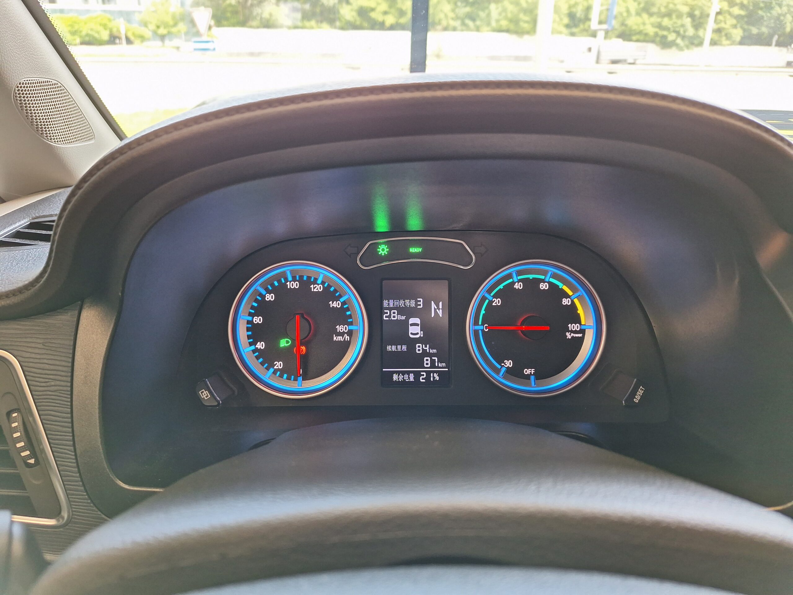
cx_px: 396
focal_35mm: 23
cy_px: 298
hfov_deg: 73.9
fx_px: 527
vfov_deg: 58.9
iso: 200
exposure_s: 1/50
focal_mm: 5.54
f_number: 1.8
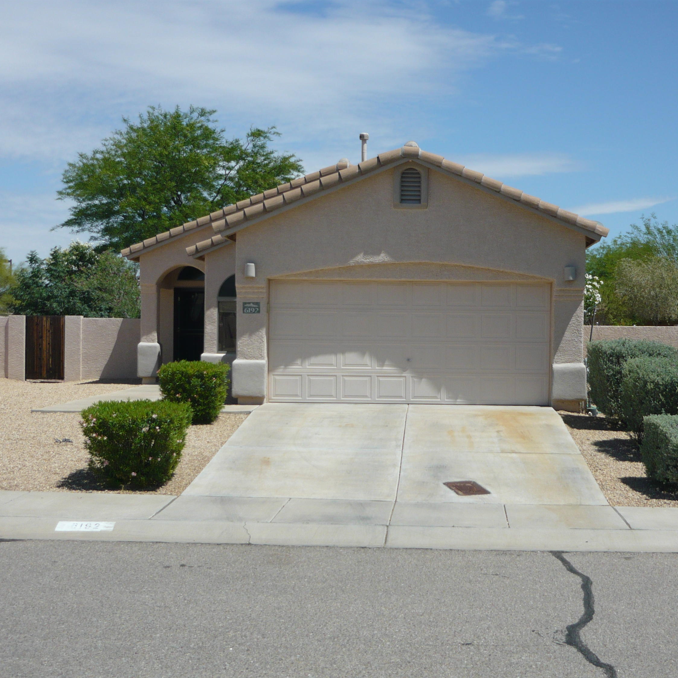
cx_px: 419
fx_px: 1152
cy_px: 339
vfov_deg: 32.8
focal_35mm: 52
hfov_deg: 32.7
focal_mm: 7.2
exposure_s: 1/250
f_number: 9
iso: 100
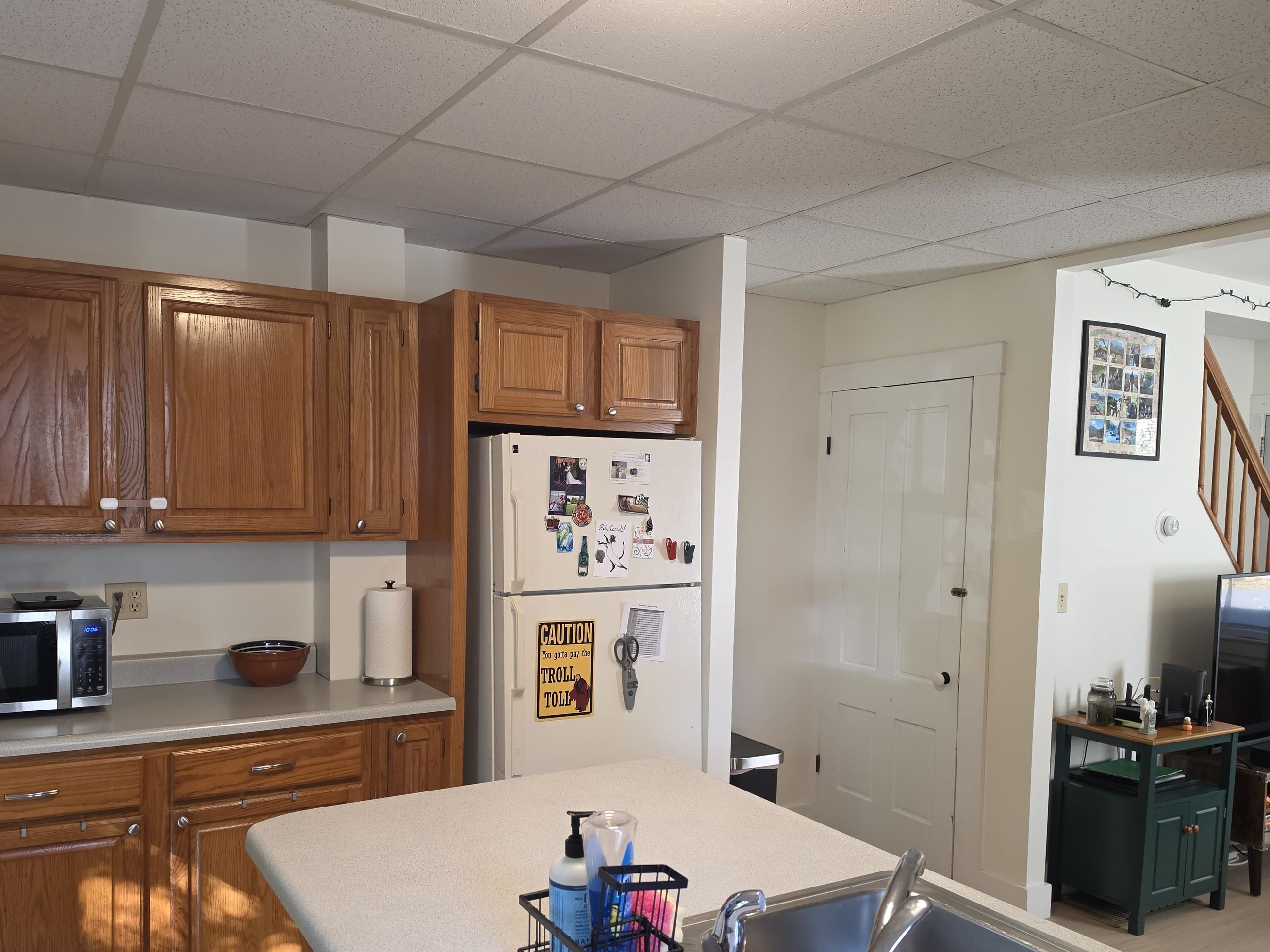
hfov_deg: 65.3
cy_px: 551
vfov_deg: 51.2
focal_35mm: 27
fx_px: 991
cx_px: 621
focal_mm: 6.5
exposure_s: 1/120
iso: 200
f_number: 1.4
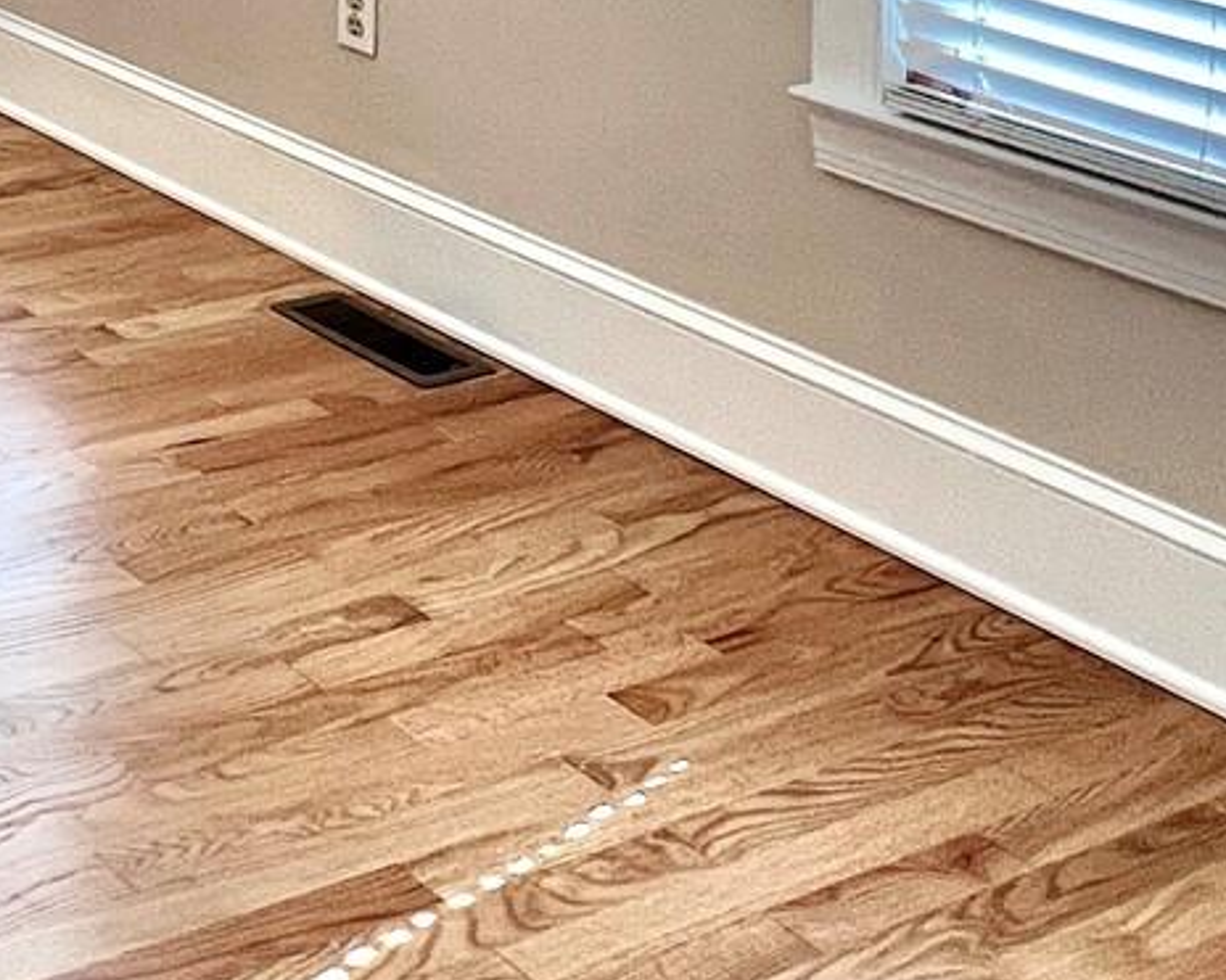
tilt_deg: -1.3
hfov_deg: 26.1
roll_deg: -0.6
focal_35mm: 56
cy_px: -571
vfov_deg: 21.7
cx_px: -539
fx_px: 2032
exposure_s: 1/120
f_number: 1.8
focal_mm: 1.57
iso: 64
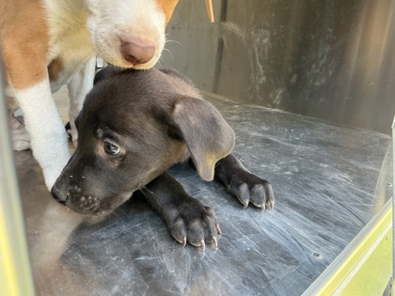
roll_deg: -3.1
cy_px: 148
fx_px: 331
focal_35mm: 29
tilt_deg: -19.1
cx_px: 198
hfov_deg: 61.7
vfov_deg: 48.2
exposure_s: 1/50
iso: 125
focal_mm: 3
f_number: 1.8
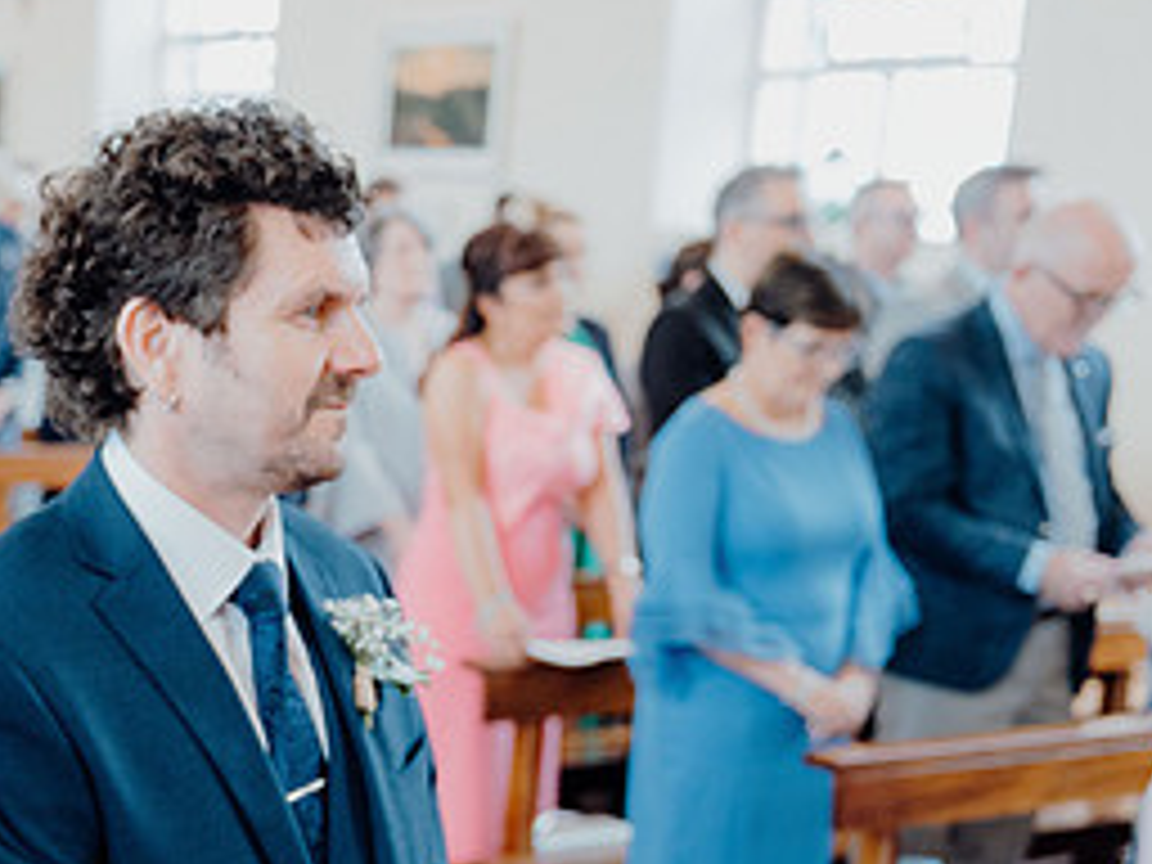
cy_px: 745
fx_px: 2396
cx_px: -112
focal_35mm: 72
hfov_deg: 25.1
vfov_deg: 20.1
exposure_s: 1/200
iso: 1600
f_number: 2.8
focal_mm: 33
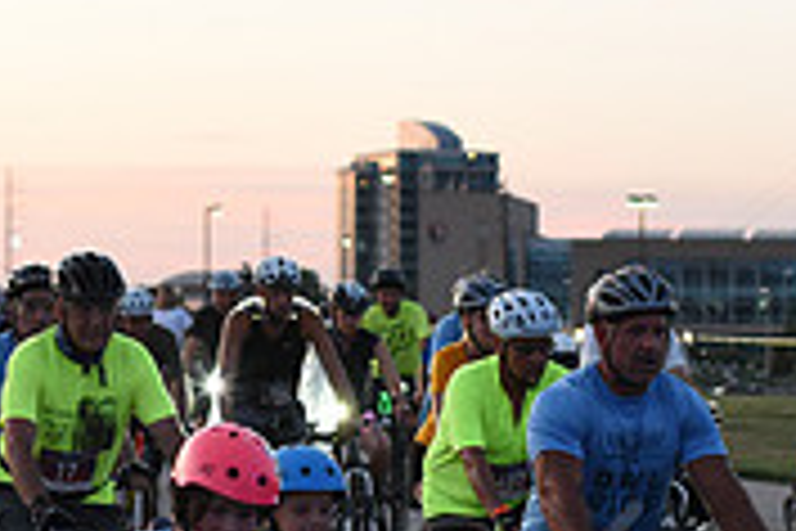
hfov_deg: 12.5
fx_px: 3626
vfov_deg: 8.3
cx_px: 540
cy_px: 700
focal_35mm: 164
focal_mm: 50
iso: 2500
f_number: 2.8
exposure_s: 1/400
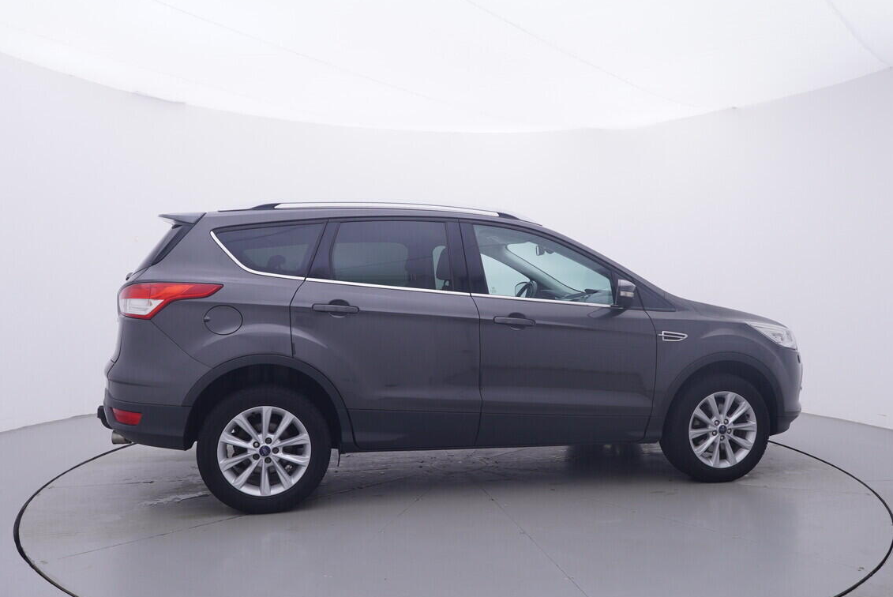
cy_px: 325
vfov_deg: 45.5
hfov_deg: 64.2
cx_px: 467
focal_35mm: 29
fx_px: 711
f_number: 5
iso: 200
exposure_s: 1/80
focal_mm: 15
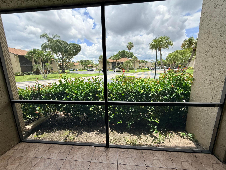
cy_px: 85
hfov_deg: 102.1
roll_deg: +0.8
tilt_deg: -11.1
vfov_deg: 85.7
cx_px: 113
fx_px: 91
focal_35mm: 14
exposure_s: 1/658
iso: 50
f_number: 2.2
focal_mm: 2.22
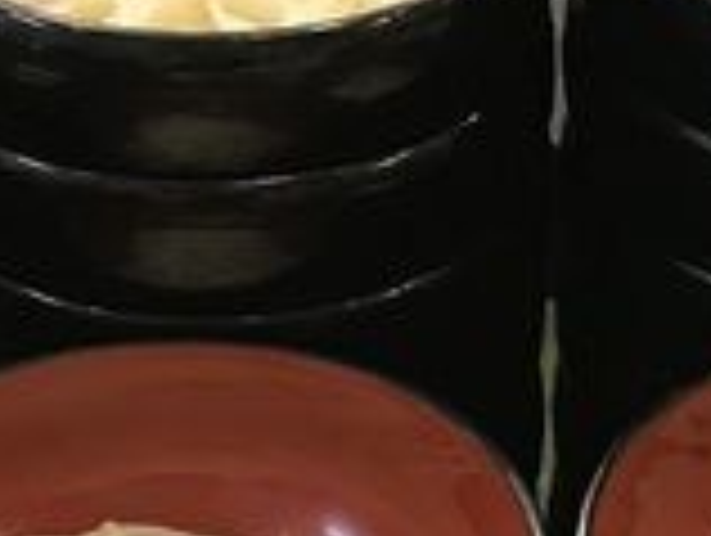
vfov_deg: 10.3
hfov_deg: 13.6
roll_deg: -1.8
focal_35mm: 144
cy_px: 47
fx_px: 2962
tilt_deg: -29.9
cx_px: 592
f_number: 1.8
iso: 80
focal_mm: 3.99
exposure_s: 1/17
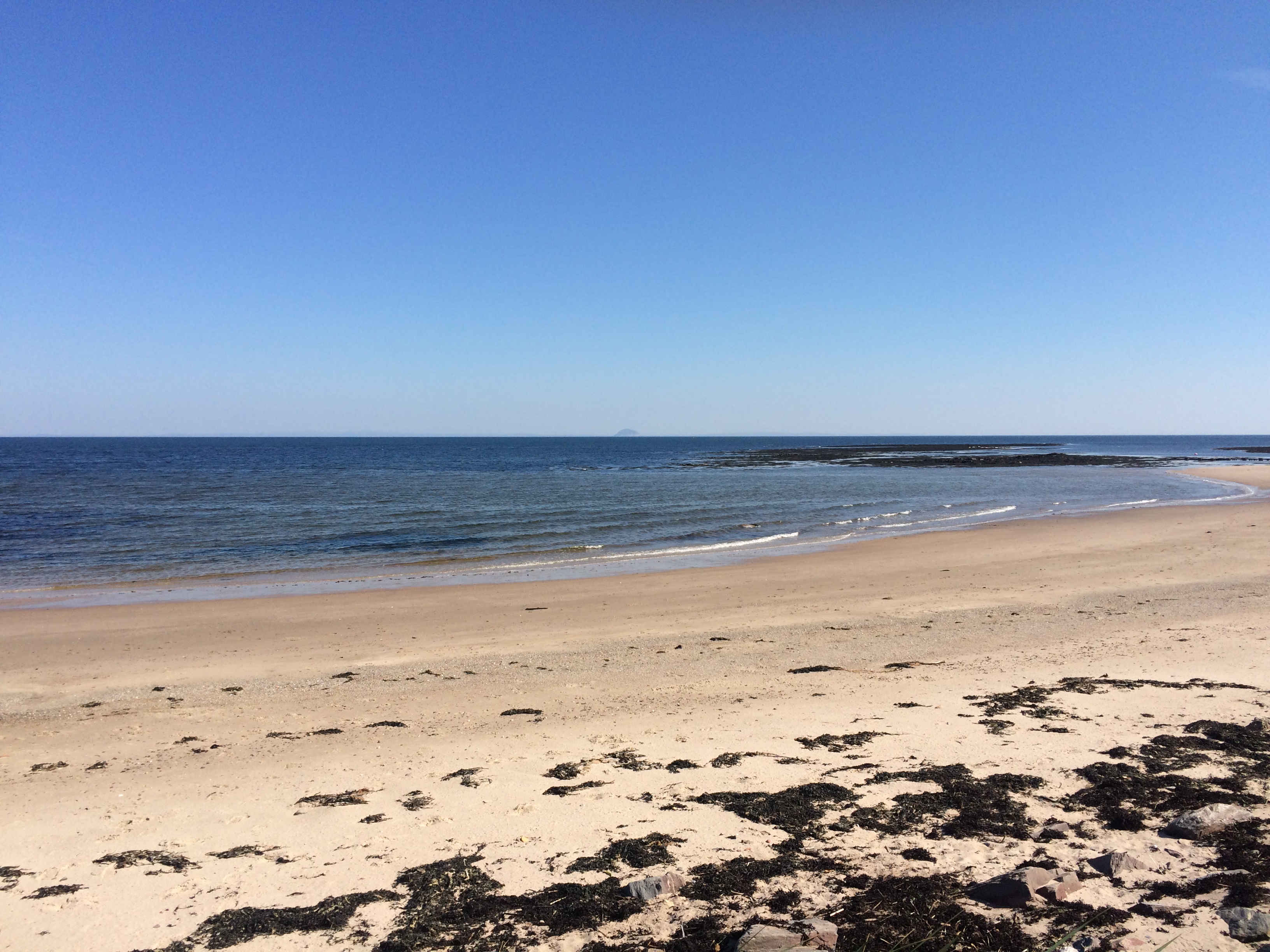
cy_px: 476
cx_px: 635
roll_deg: +0.6
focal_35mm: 29
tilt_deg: -2.7
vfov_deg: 48.2
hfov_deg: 61.7
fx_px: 1064
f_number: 2.2
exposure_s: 1/2740
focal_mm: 4.15
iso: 32
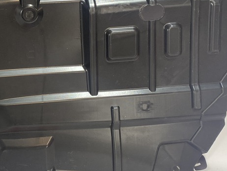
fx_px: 472
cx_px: -16
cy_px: 37
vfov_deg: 20.3
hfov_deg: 25.3
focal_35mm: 72
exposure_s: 1/112
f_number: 1.8
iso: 125
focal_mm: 4.25
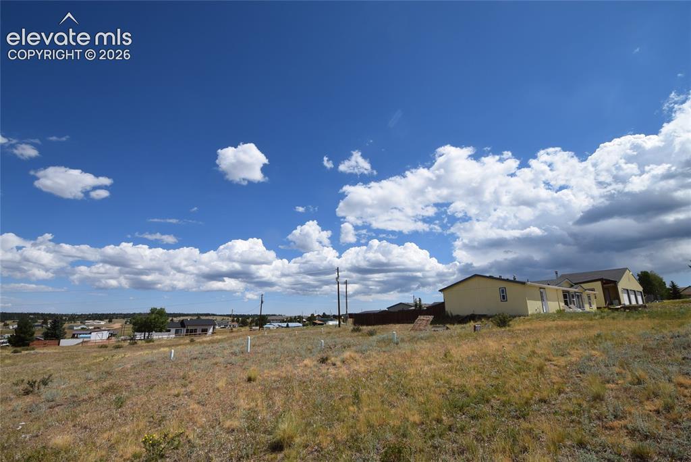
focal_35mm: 15
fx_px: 288
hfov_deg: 100.4
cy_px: 231
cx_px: 346
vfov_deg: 77.4
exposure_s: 1/500
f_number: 11
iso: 200
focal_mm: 10
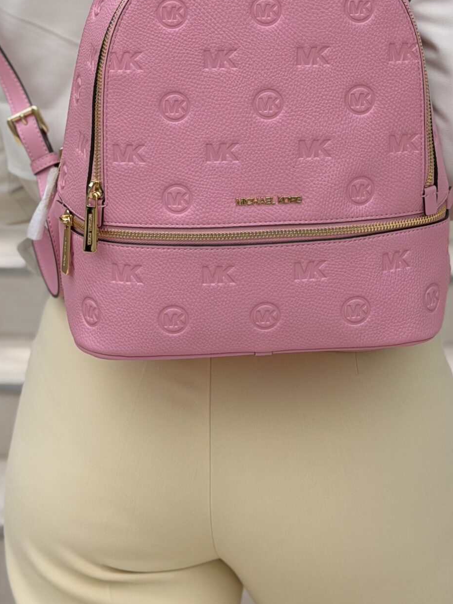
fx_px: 1745
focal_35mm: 100
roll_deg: -1.8
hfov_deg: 14.8
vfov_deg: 19.1
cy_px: 16
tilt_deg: -0.2
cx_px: 257
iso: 64
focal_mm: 6.76
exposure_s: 1/2494
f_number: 1.78
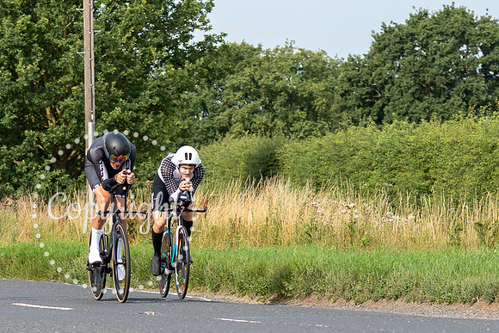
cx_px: 158
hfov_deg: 7.5
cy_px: 291
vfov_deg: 5.0
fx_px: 3816
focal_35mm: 275
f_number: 4
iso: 125
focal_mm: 73
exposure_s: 1/640
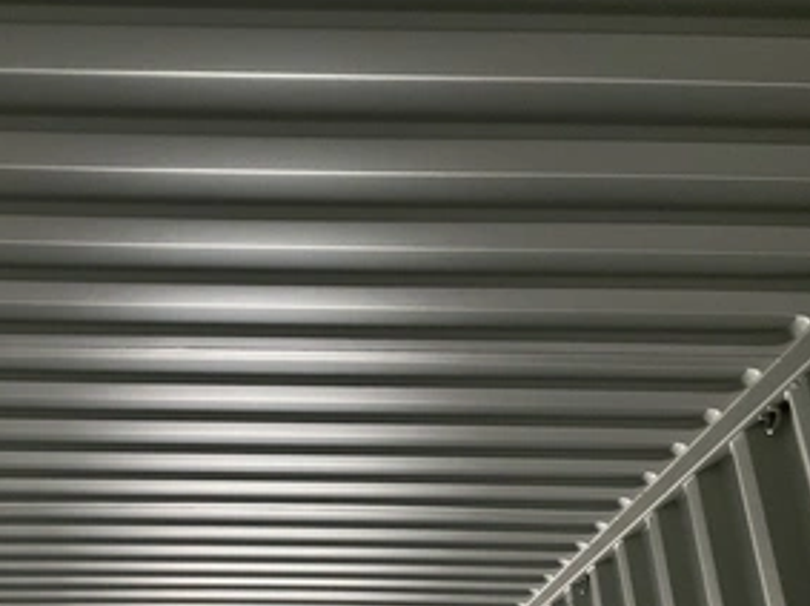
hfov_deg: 45.1
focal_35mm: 41
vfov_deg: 34.9
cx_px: 269
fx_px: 959
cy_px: 392
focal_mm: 3
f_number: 1.8
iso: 320
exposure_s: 1/58
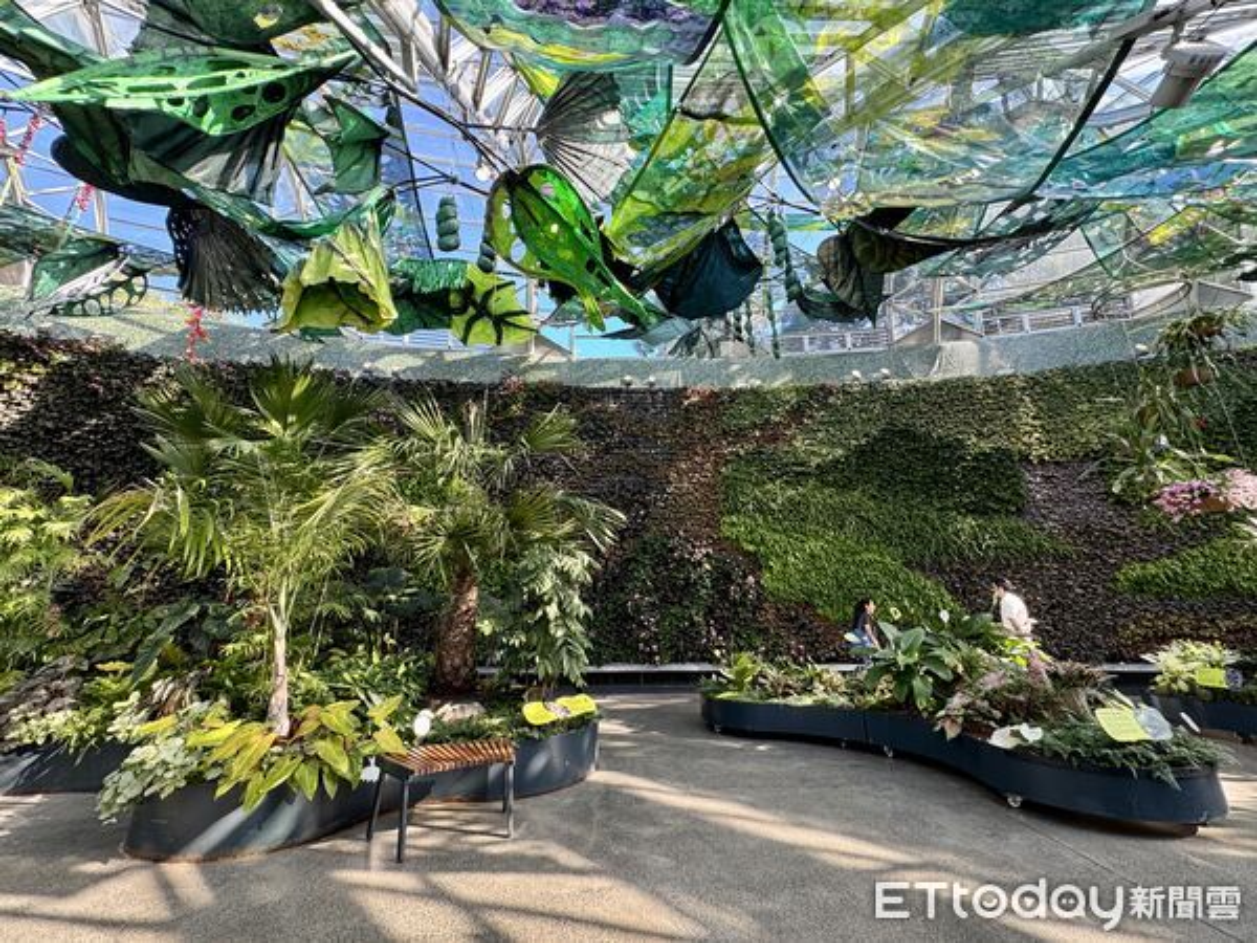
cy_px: 472
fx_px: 508
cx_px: 628
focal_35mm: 14
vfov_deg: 85.7
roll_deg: -0.2
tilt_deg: +17.4
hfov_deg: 102.1
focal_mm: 2.22
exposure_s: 1/99
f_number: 2.2
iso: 100
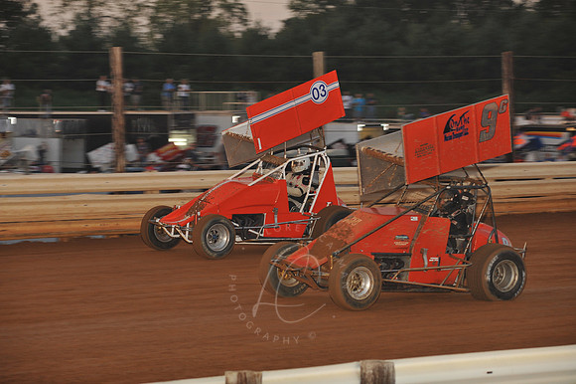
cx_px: 288
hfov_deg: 15.2
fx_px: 2159
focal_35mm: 135
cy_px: 192
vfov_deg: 10.1
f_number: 6.3
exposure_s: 1/320
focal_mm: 135
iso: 800
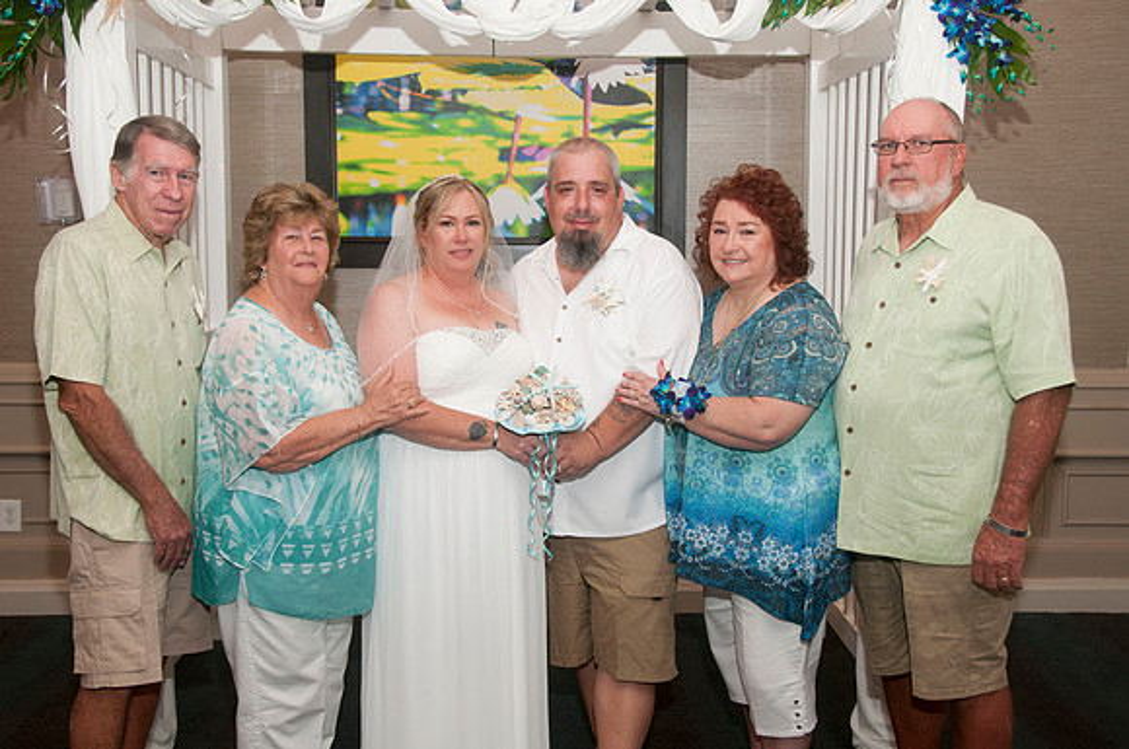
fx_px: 1268
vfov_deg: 32.9
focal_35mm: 40
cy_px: 374
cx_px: 564
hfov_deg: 48.0
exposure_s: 1/60
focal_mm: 27
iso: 400
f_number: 5.6
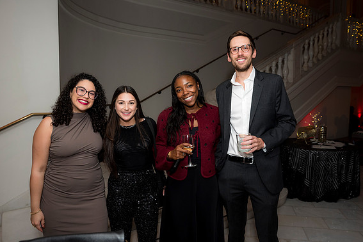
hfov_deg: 67.4
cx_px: 185
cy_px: 120
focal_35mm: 27
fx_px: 272
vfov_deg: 47.9
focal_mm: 26
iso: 800
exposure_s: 1/125
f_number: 5
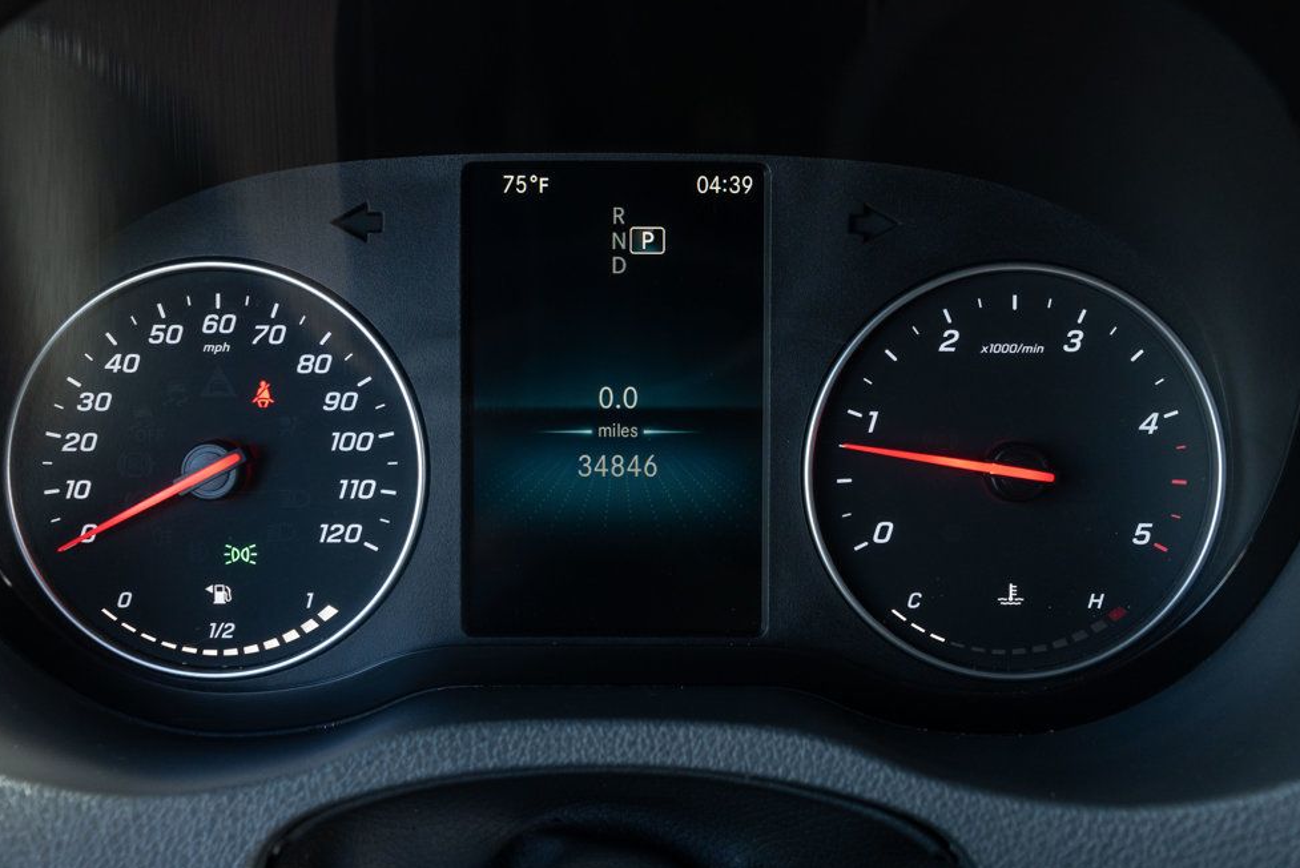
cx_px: 629
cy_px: 444
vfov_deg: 30.5
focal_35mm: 44
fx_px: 1589
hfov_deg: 44.5
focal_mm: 28
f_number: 4
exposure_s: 1/320
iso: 640
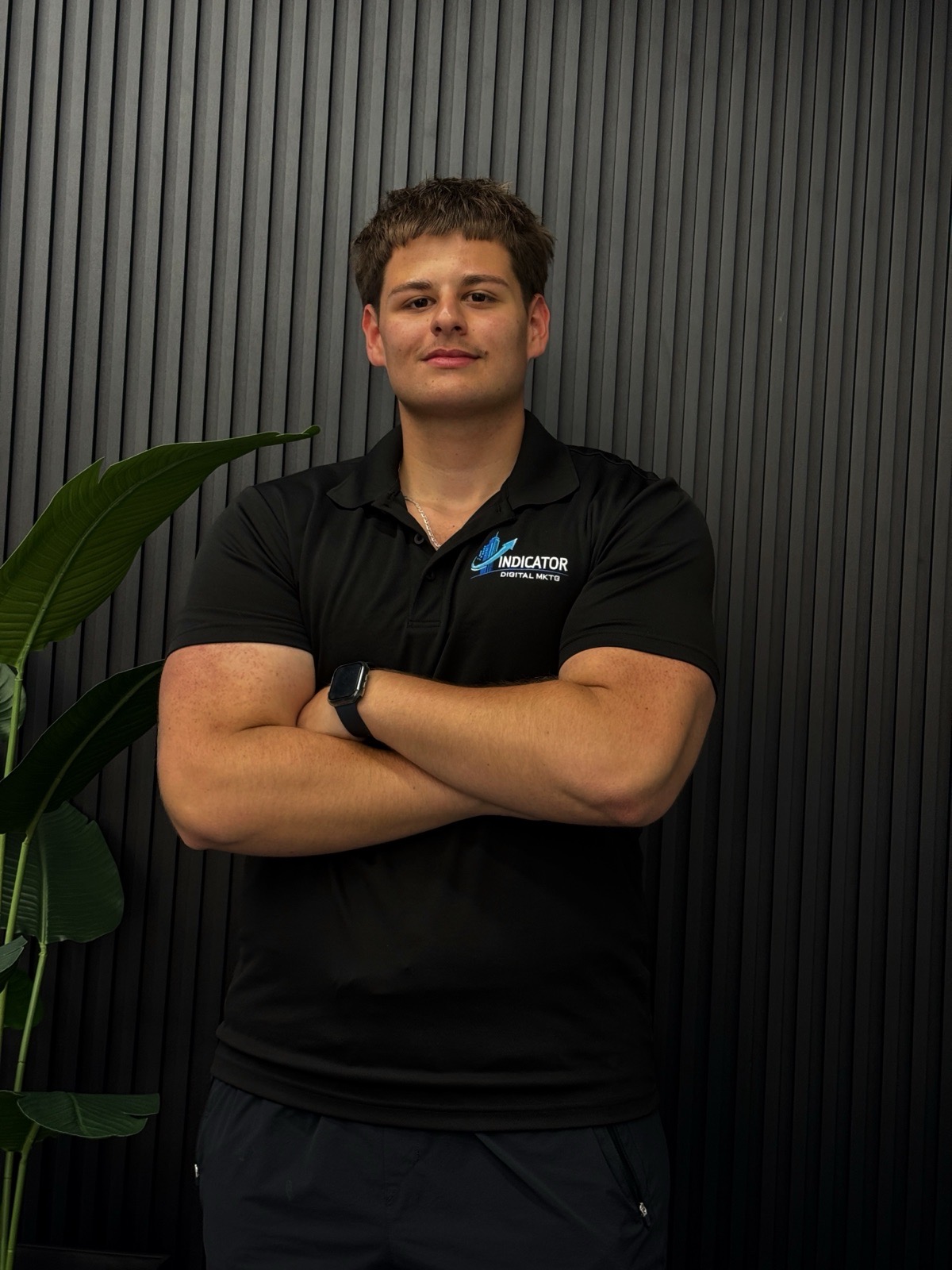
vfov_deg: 39.7
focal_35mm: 48
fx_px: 1760
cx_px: 476
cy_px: 635
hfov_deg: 30.3
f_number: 1.78
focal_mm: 6.76
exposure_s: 1/60
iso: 200
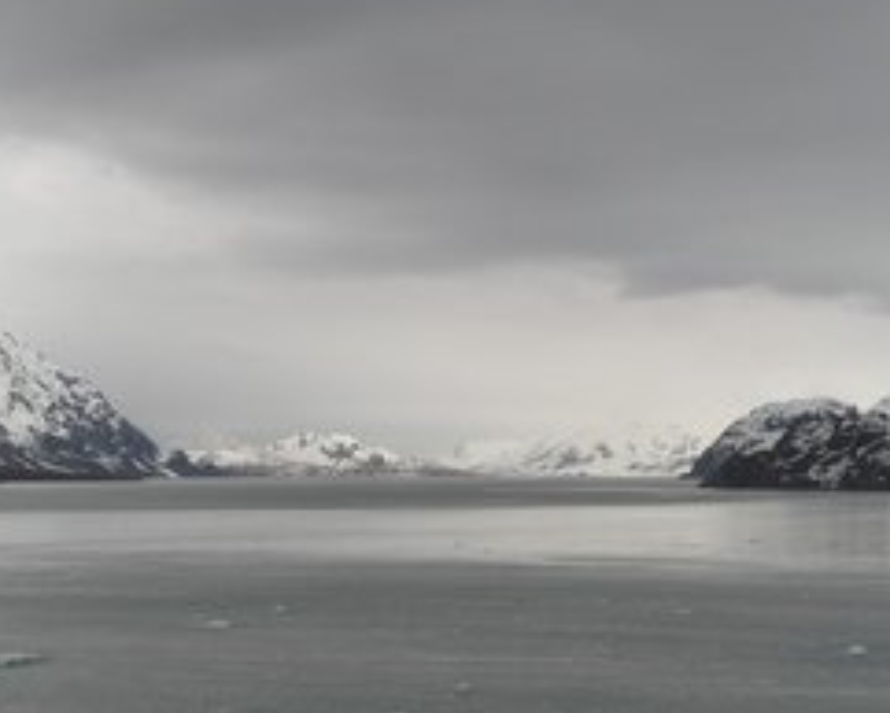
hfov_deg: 23.6
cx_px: 454
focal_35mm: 81
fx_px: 2134
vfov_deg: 19.0
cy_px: 384
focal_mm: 8.2
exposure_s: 1/500
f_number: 5.4
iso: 80
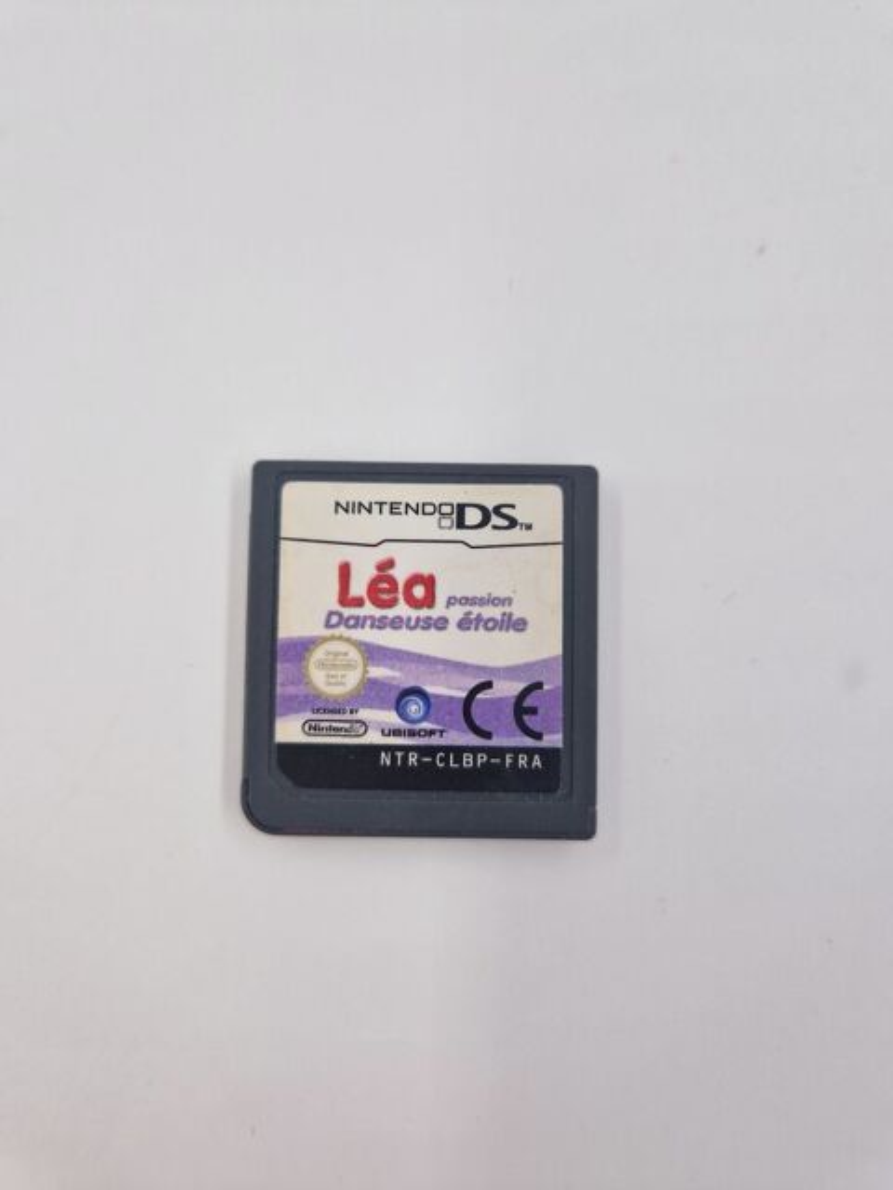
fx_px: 791
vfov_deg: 73.9
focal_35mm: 23
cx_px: 446
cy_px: 595
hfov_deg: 58.9
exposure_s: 1/72
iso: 50
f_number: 1.8
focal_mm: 5.4
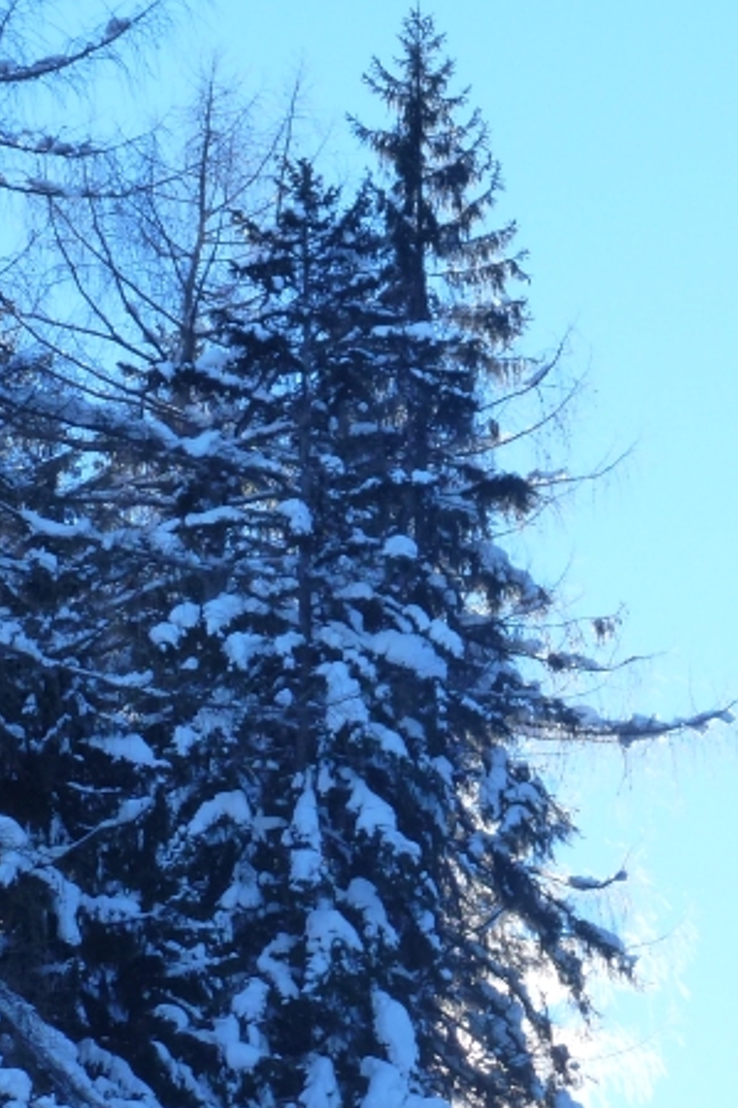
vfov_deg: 6.1
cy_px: 920
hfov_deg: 4.1
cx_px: 1034
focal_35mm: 337
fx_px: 10370
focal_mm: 25.5
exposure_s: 1/250
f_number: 5.3
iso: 160
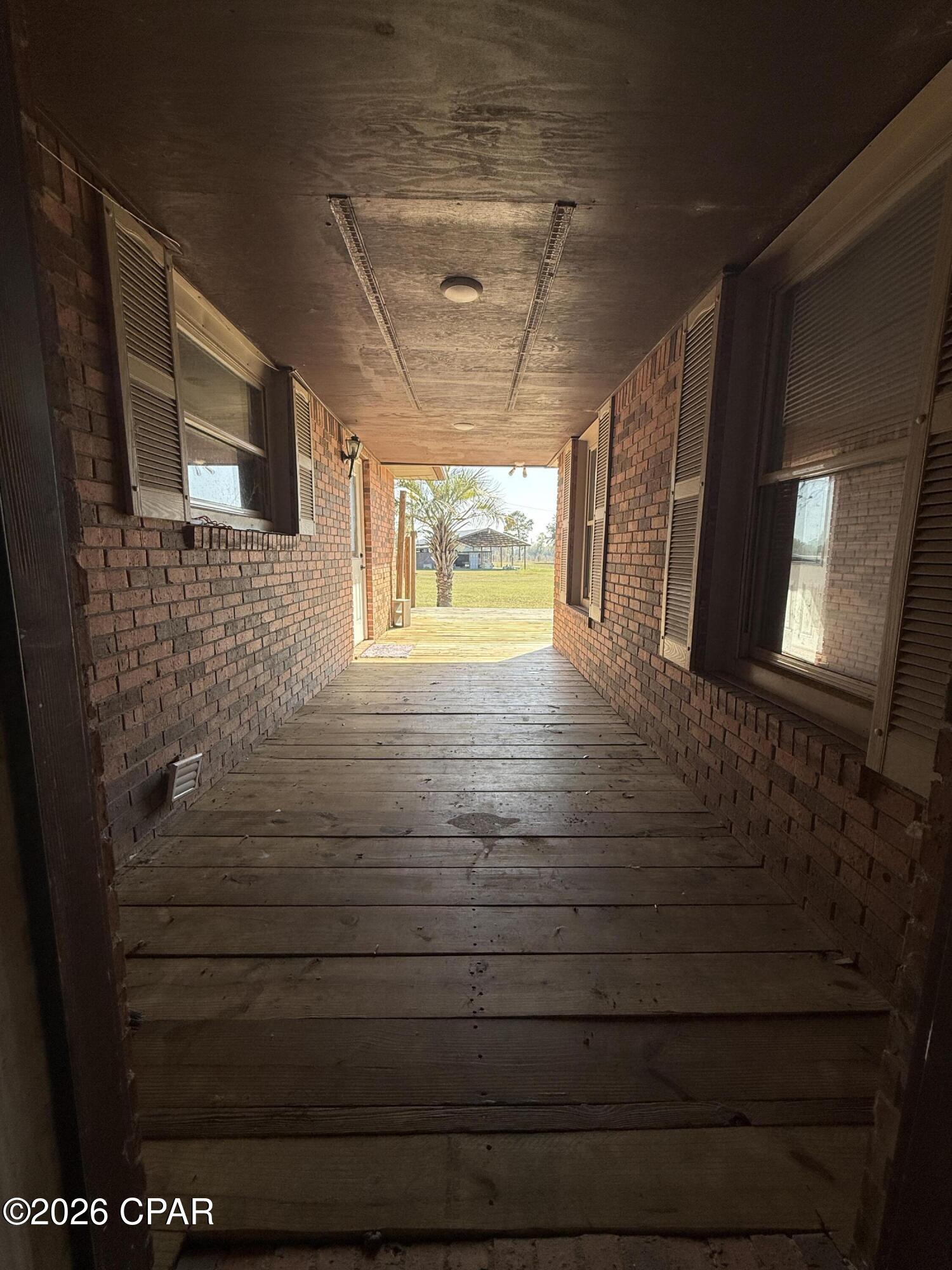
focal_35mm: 14
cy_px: 635
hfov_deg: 85.7
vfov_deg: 102.1
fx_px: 513
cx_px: 476
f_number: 2.2
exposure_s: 1/398
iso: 64
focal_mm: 2.22
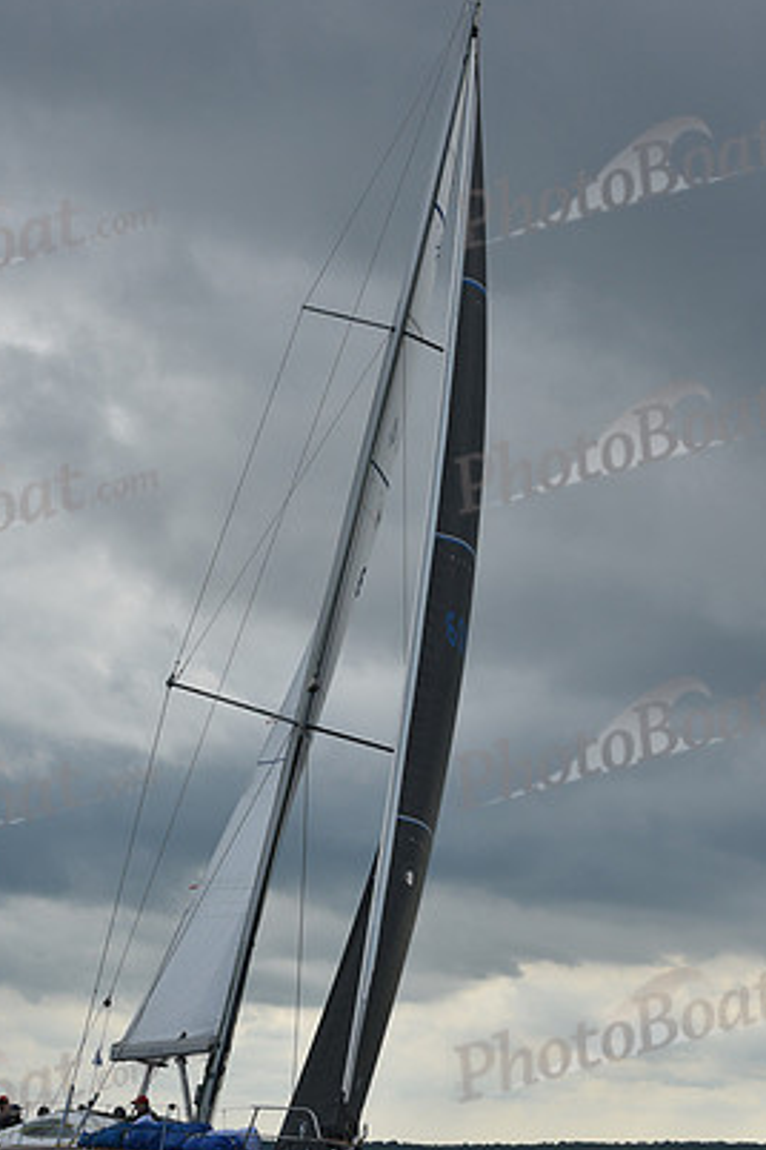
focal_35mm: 101
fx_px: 3223
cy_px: 629
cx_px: 307
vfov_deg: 20.2
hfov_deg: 13.5
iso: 250
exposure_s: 1/800
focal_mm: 70
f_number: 10
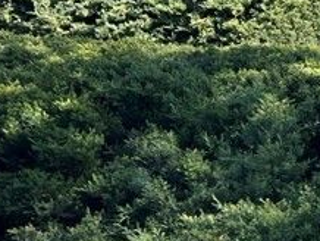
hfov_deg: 13.7
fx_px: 1129
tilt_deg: -4.3
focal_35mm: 122
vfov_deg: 12.1
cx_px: 639
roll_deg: -0.2
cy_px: 16
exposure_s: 1/2008
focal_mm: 5.7
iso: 50
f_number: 1.5
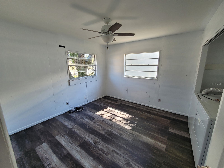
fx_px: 84
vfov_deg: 89.9
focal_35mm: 13
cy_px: 84
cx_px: 112
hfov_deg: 106.2
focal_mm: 2.2
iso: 100
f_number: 2.2
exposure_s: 1/120
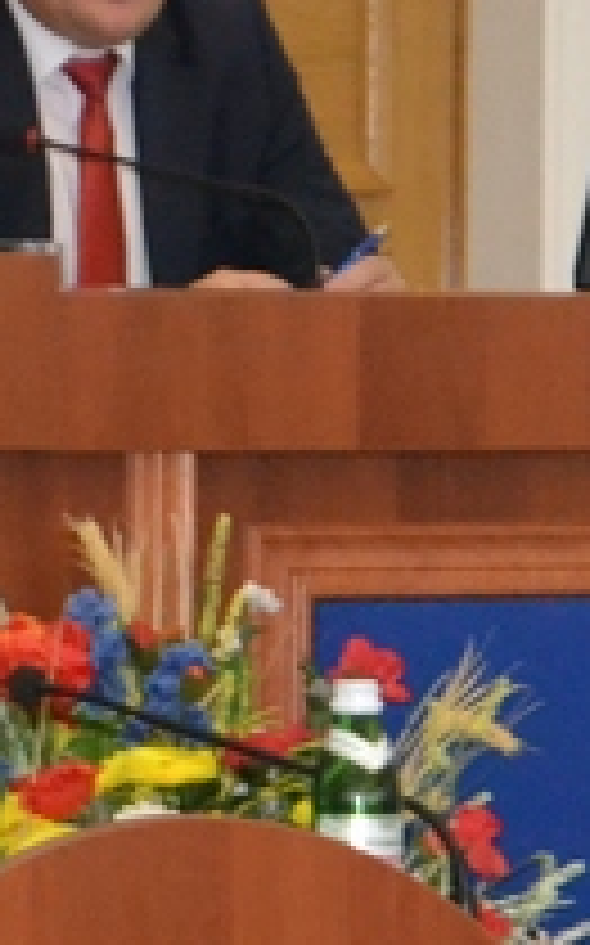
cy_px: 529
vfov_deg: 8.2
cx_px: -441
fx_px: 6609
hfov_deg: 5.0
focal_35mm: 257
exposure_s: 1/60
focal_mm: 55
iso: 3200
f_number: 5.6
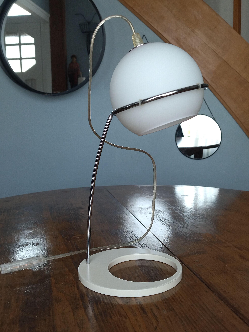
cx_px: 124
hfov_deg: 51.4
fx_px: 259
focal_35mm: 27
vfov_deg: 65.3
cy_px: 166
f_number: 1.79
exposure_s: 1/100
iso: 141
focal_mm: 4.74
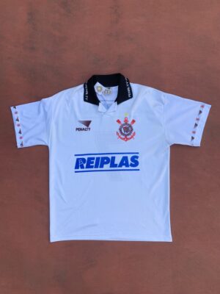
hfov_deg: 53.1
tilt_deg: -85.7
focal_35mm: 26
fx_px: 220
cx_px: 110
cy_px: 147
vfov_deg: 67.3
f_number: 1.8
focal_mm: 4.25
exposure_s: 1/273
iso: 25
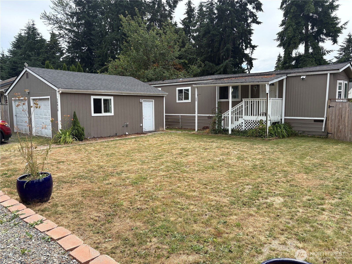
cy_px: 132
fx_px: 264
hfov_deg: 67.3
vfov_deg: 53.1
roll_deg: +0.9
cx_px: 176
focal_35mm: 26
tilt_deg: -5.8
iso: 64
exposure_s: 1/2364
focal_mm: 5.96
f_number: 1.6
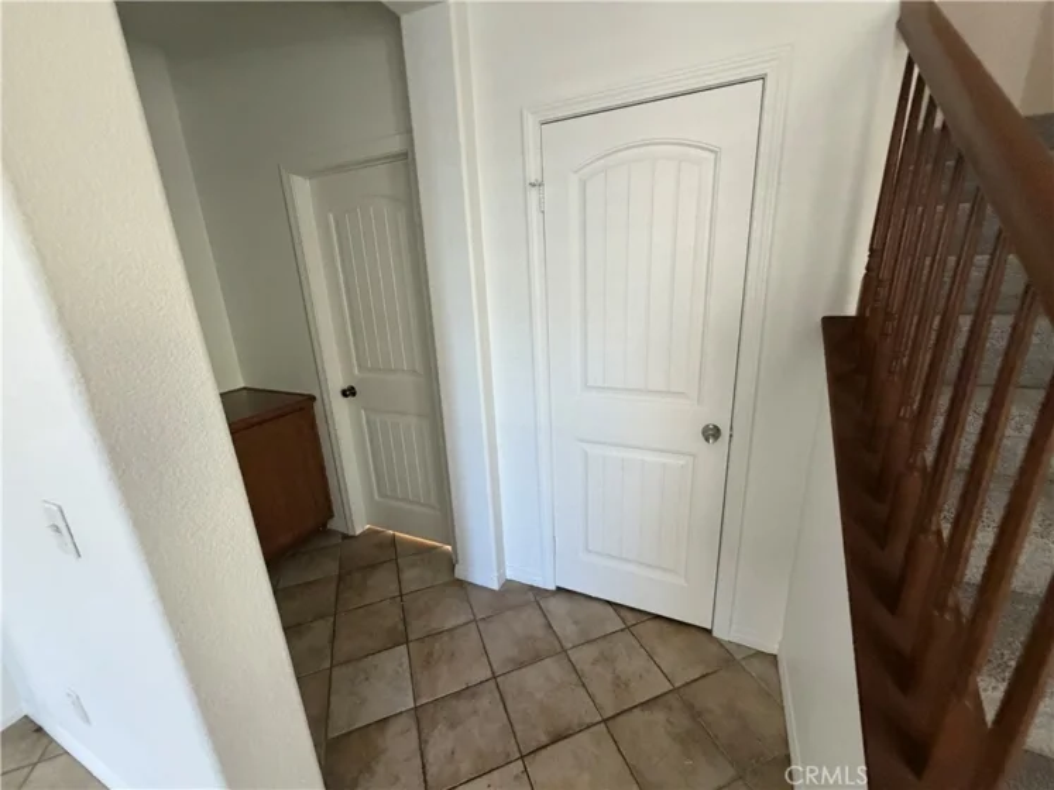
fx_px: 426
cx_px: 527
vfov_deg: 85.7
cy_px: 395
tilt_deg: -16.1
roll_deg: +0.4
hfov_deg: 102.1
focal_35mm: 14
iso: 500
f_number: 2.2
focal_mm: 2.22
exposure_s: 1/60
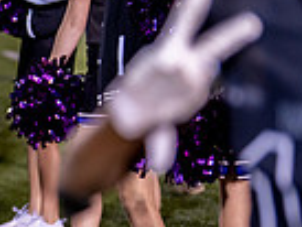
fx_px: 1904
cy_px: 126
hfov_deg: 8.8
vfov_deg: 6.8
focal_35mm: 218
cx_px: -194
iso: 500
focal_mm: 50
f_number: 1.2
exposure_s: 1/1000
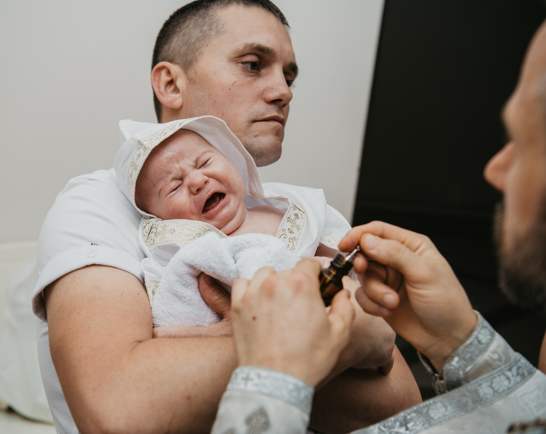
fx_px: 866
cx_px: 221
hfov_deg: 34.9
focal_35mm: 54
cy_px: 217
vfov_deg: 28.1
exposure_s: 1/160
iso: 125
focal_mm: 48
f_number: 4
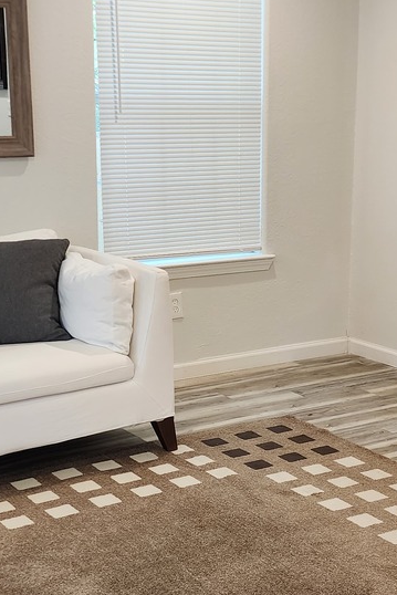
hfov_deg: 21.2
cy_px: 293
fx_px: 1058
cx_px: 271
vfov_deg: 31.4
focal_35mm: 64
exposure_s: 1/120
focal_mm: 6.4
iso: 320
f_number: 1.8
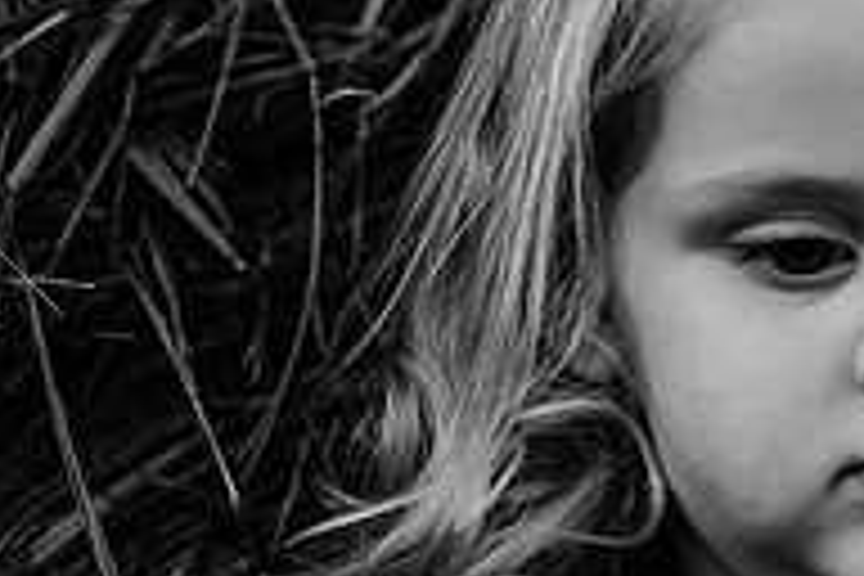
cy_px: 281
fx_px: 3624
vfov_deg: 9.1
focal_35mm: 151
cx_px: 1040
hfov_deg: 13.2
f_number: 2.8
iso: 200
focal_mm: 50
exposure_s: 1/800
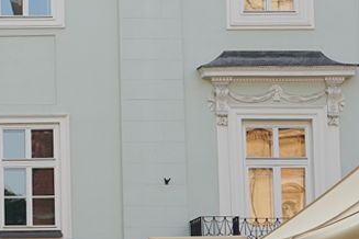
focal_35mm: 147
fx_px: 1466
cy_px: 179
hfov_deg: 13.5
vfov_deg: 9.3
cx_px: -105
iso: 100
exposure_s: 1/100
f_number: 7.1
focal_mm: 24
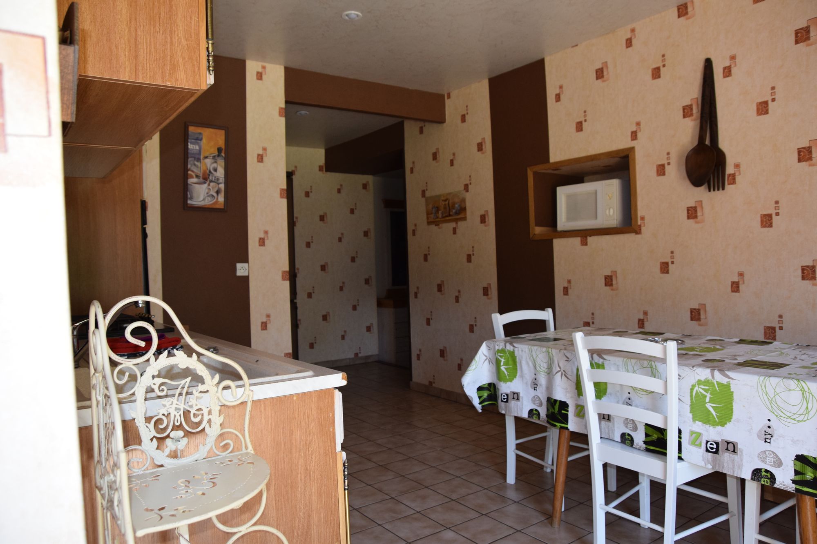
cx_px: 408
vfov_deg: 50.4
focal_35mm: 26
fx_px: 579
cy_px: 272
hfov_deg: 70.4
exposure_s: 1/125
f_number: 5.6
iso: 800
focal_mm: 17
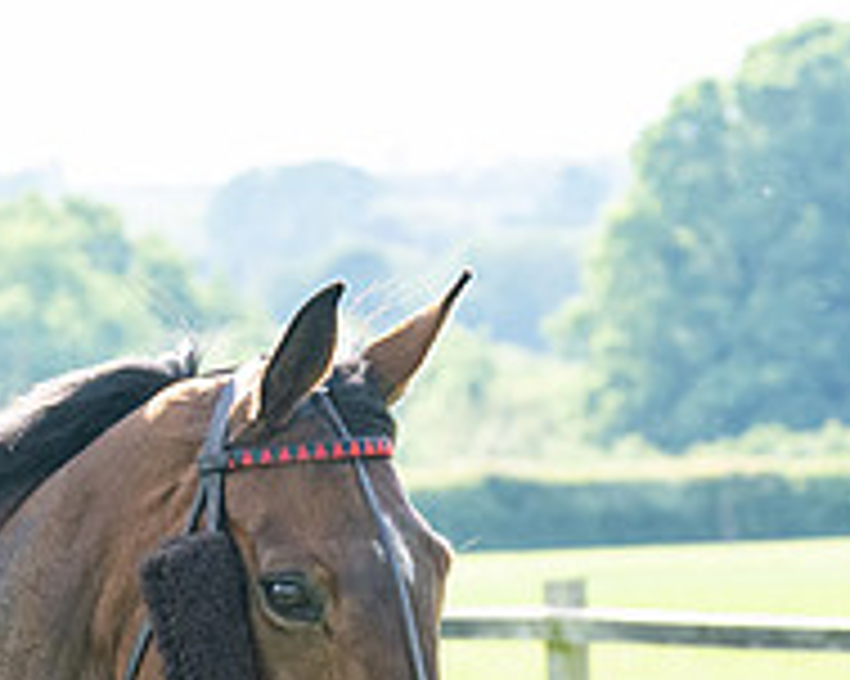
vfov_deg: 3.1
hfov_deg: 3.9
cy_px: 506
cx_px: 34
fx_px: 12597
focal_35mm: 501
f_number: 5
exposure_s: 1/1250
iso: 400
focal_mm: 83
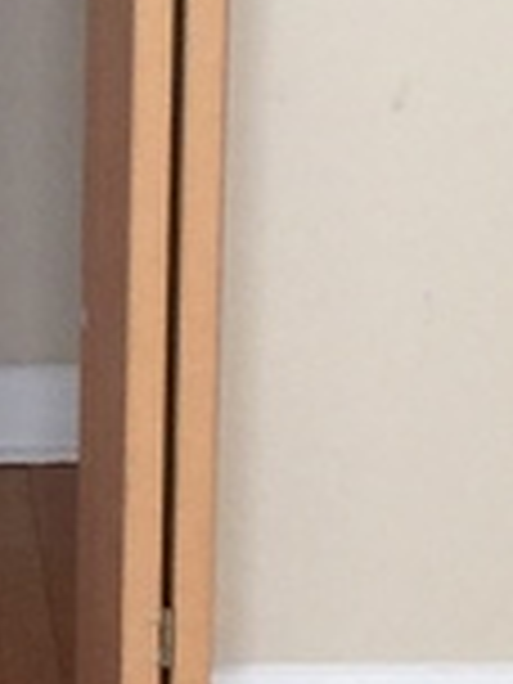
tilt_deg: -14.2
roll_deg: +5.3
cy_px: 270
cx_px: -994
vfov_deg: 9.6
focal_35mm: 206
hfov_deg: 6.6
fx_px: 4070
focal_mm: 4.15
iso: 64
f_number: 2.2
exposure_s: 1/15
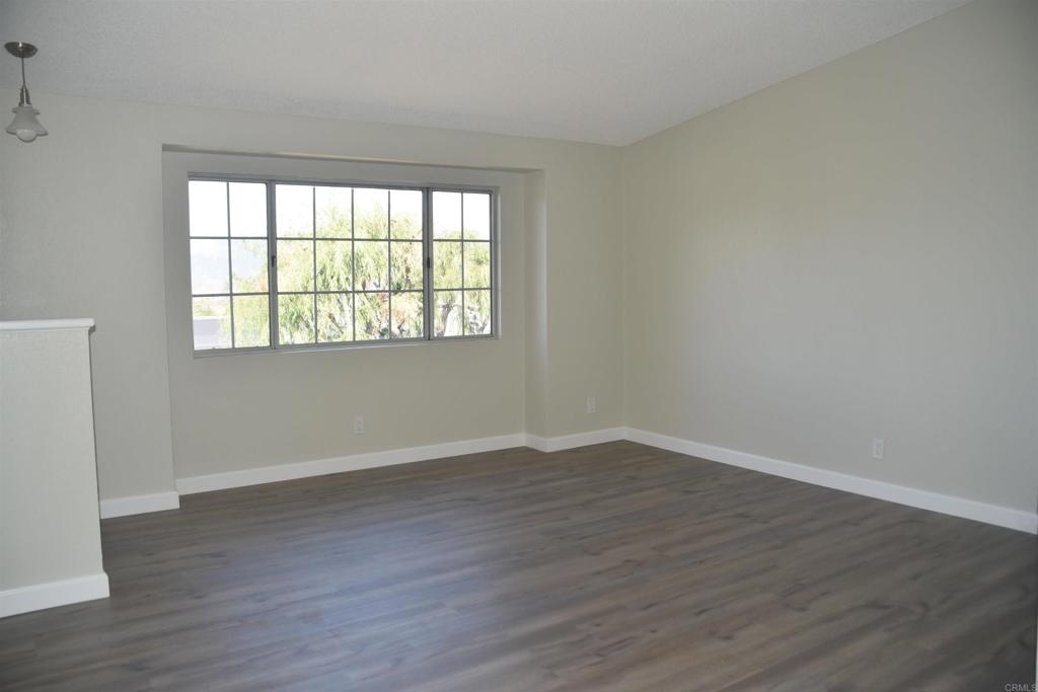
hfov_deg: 65.5
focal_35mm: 28
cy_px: 346
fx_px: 807
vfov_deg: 46.4
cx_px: 519
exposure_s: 1/125
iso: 360
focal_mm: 28
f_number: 5.6
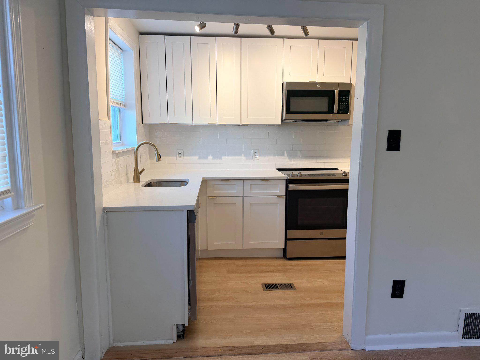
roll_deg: +0.0
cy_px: 180
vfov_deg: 56.8
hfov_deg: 71.6
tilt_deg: -6.8
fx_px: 333
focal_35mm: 24
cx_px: 240
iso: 100
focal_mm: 6.76
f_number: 1.78
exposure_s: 1/120
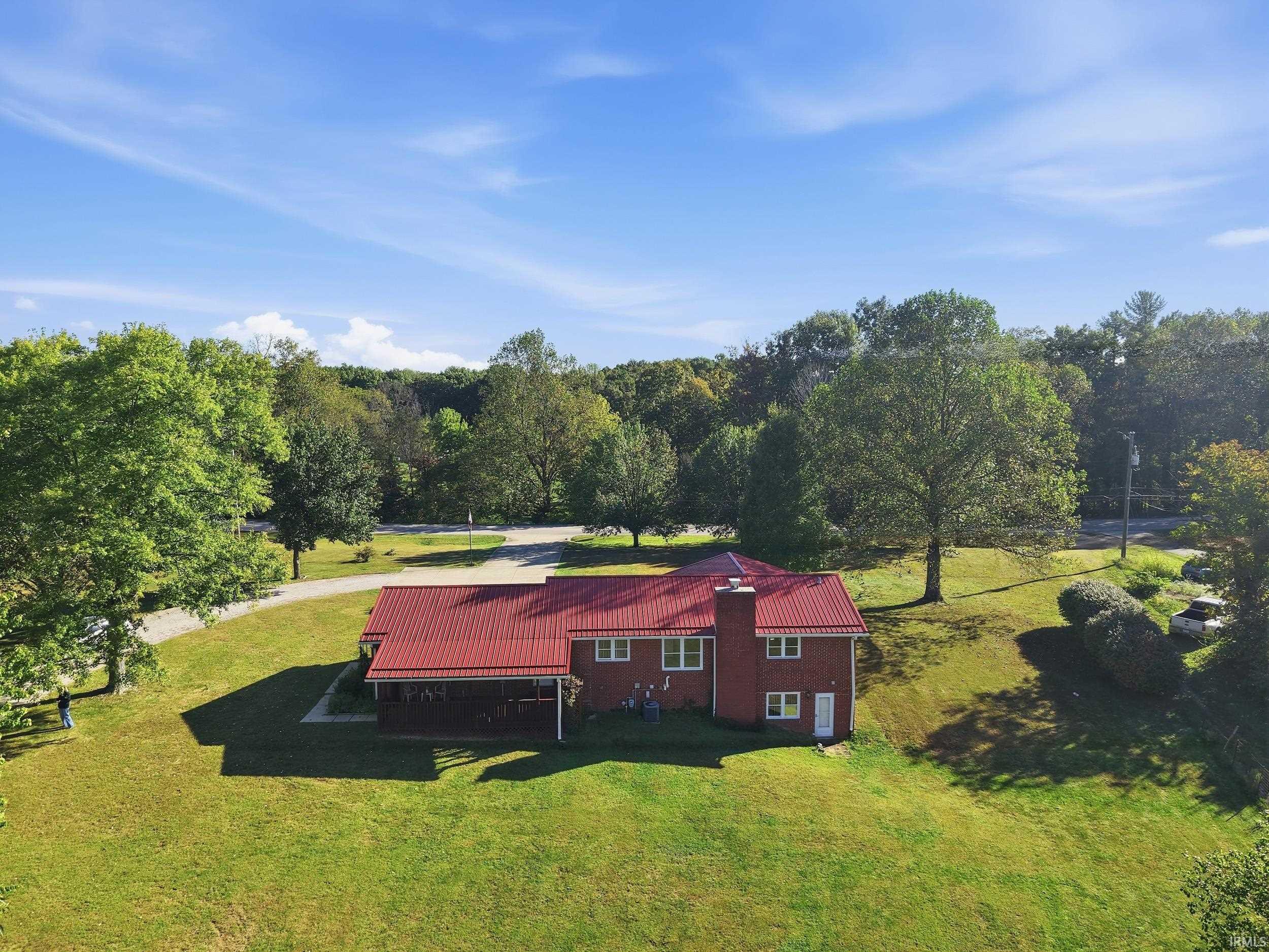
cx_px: 634
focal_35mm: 24
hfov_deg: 71.6
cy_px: 476
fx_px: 880
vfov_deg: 56.8
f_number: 1.8
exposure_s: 1/4000
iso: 230
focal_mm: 8.7
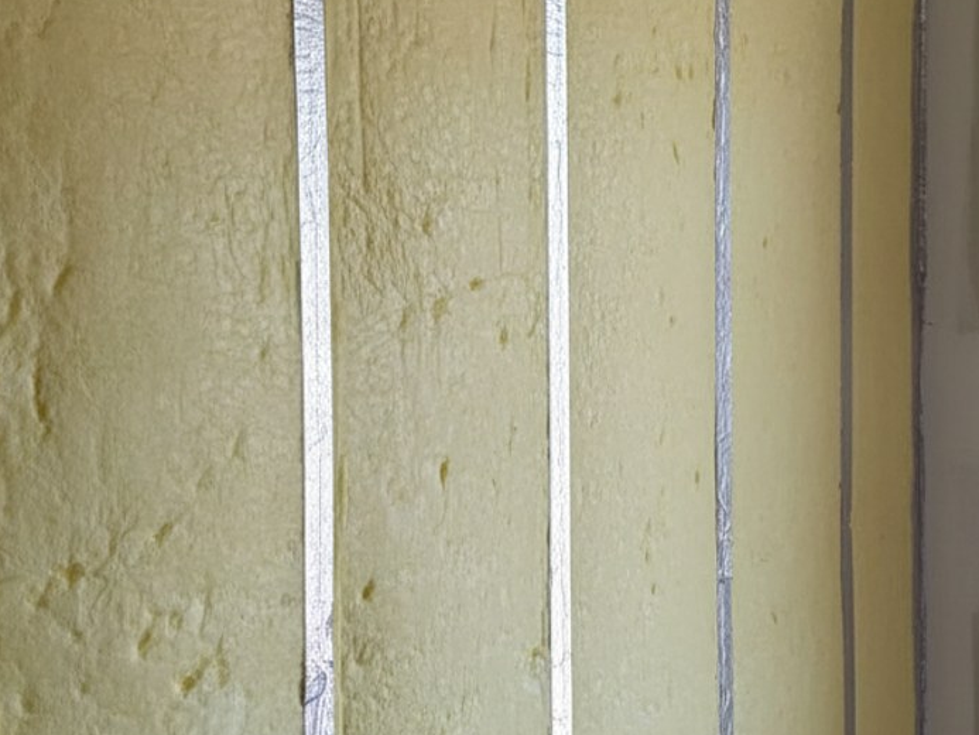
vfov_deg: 32.2
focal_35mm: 45
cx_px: 593
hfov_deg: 41.8
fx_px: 1273
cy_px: 324
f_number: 1.5
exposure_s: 1/1029
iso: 409
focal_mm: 5.7
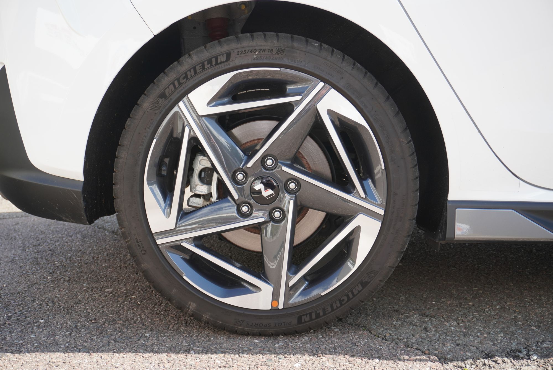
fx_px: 646
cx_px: 276
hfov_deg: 46.4
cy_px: 185
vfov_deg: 31.9
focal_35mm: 42
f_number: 5
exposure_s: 1/60
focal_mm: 28
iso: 100
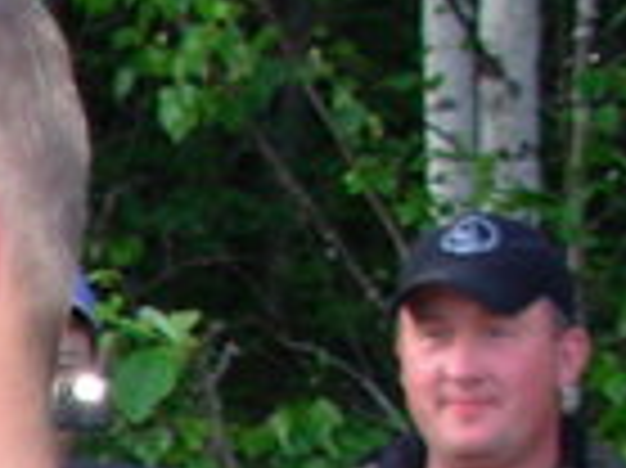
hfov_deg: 8.3
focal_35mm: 219
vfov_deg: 6.6
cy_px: 860
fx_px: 3957
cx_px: -914
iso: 50
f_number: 2.9
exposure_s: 1/32
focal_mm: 6.3
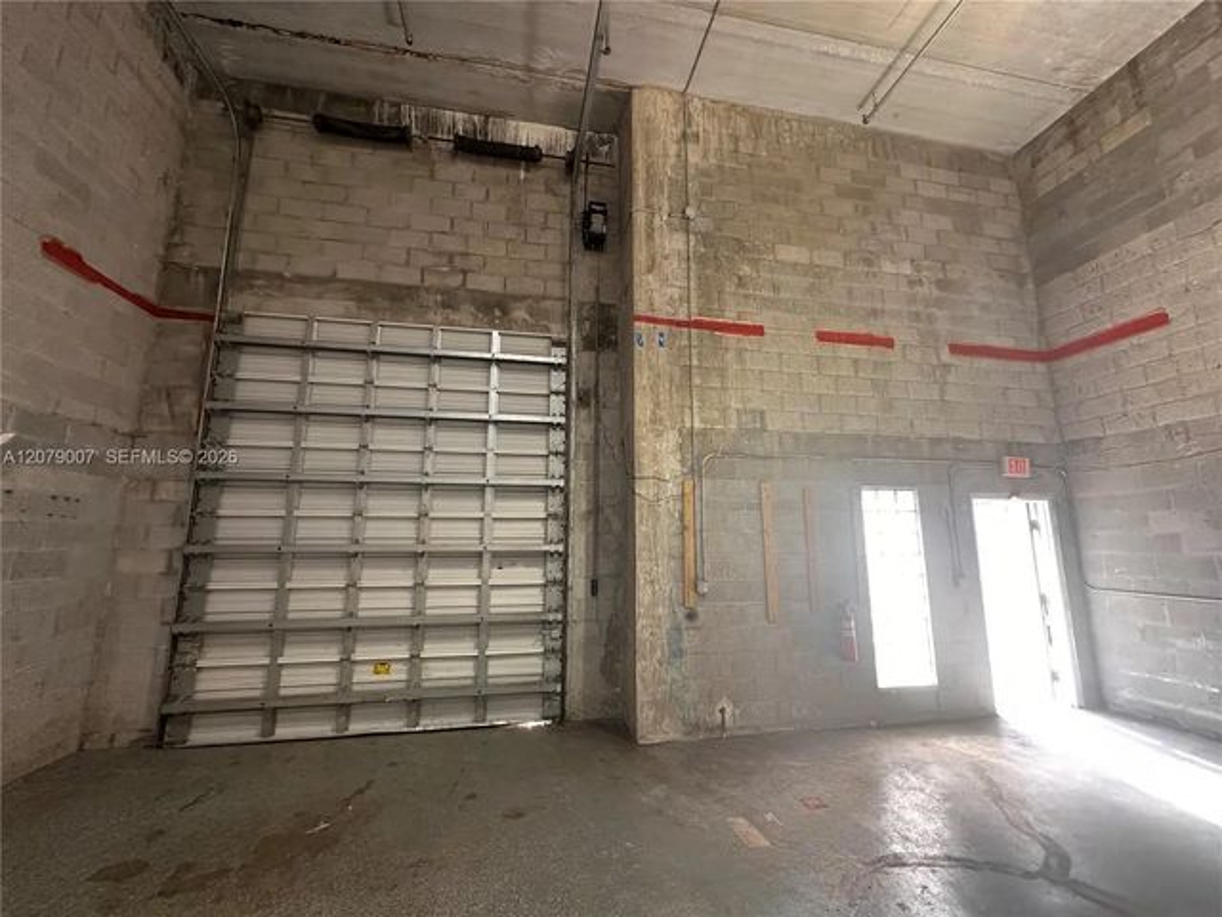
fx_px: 494
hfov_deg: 102.1
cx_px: 611
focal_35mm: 14
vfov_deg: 85.7
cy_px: 458
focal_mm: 2.22
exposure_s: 1/60
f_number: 2.2
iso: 200
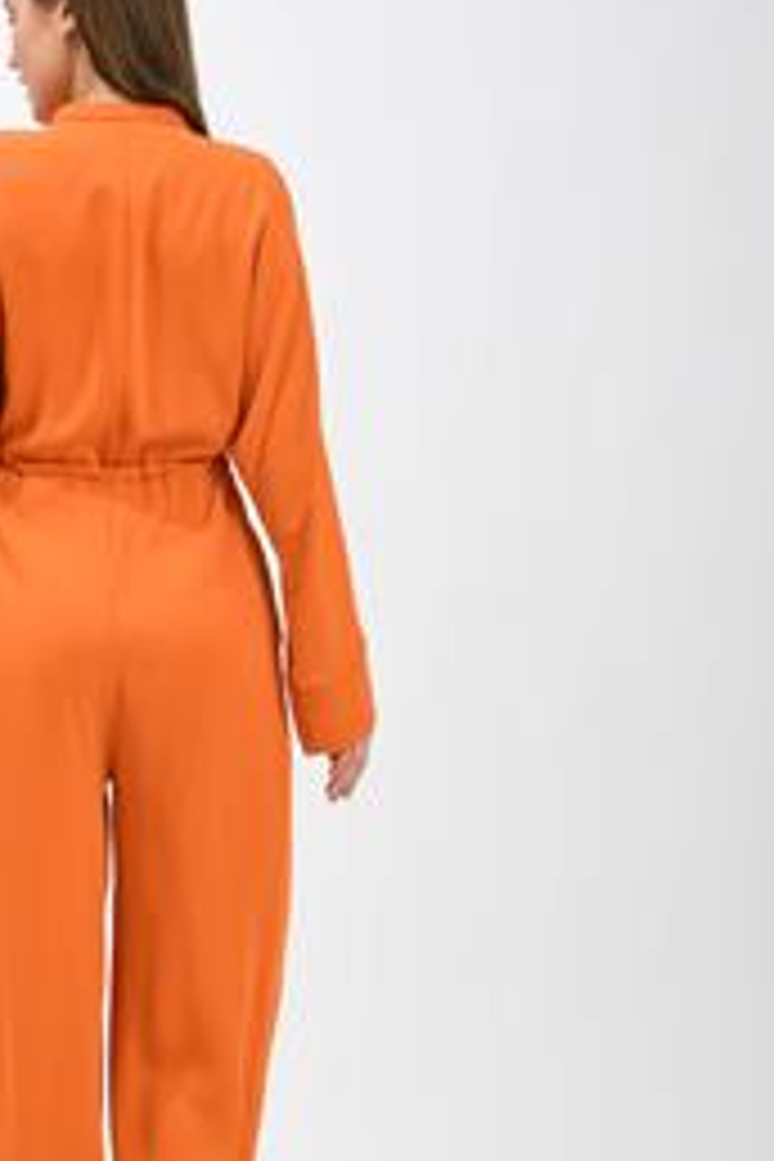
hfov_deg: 14.1
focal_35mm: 96
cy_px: 702
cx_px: 122
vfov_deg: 21.2
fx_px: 3096
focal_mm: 55
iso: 100
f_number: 9
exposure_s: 1/160
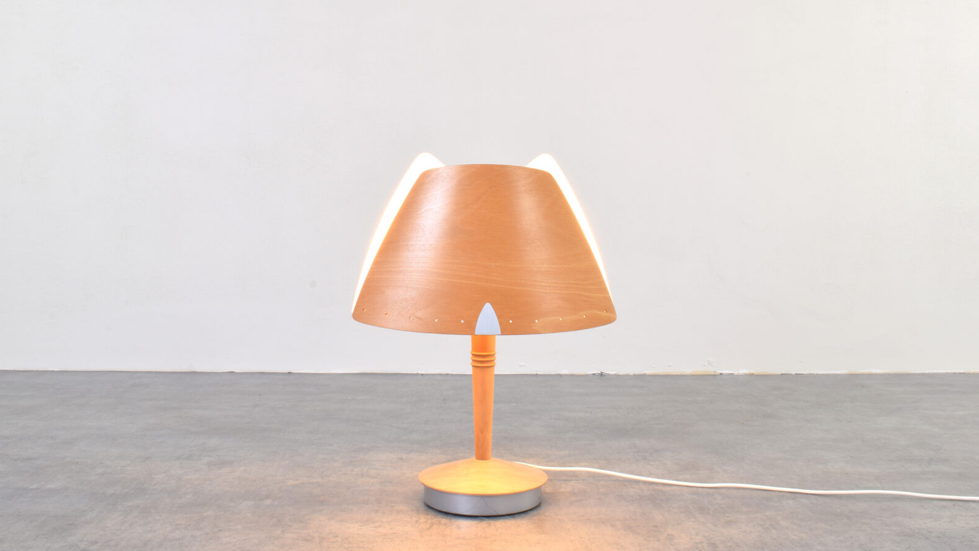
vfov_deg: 31.1
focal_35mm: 38
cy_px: 233
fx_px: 986
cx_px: 490
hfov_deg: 52.8
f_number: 18
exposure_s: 1.6
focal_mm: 24
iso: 100
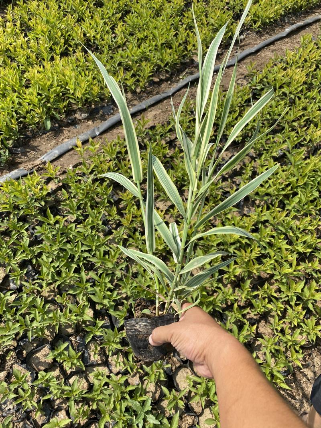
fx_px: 322
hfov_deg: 53.1
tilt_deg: -54.8
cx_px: 160
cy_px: 214
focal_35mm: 26
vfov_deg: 67.3
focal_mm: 4.25
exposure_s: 1/2105
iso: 32
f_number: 1.8
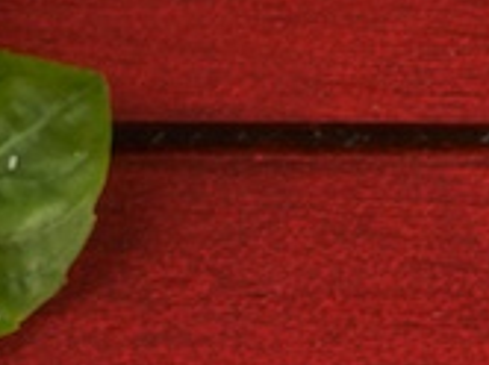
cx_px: -1327
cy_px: -855
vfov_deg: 2.0
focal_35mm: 740
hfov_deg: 2.6
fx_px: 10438
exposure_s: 1/160
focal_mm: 60
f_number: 9
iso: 160
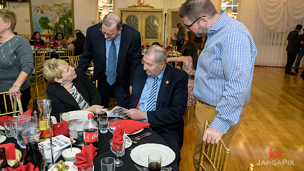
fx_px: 234
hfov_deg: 66.1
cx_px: 152
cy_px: 73
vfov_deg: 40.1
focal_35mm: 29
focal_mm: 27
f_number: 3.2
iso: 1000
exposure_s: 1/125
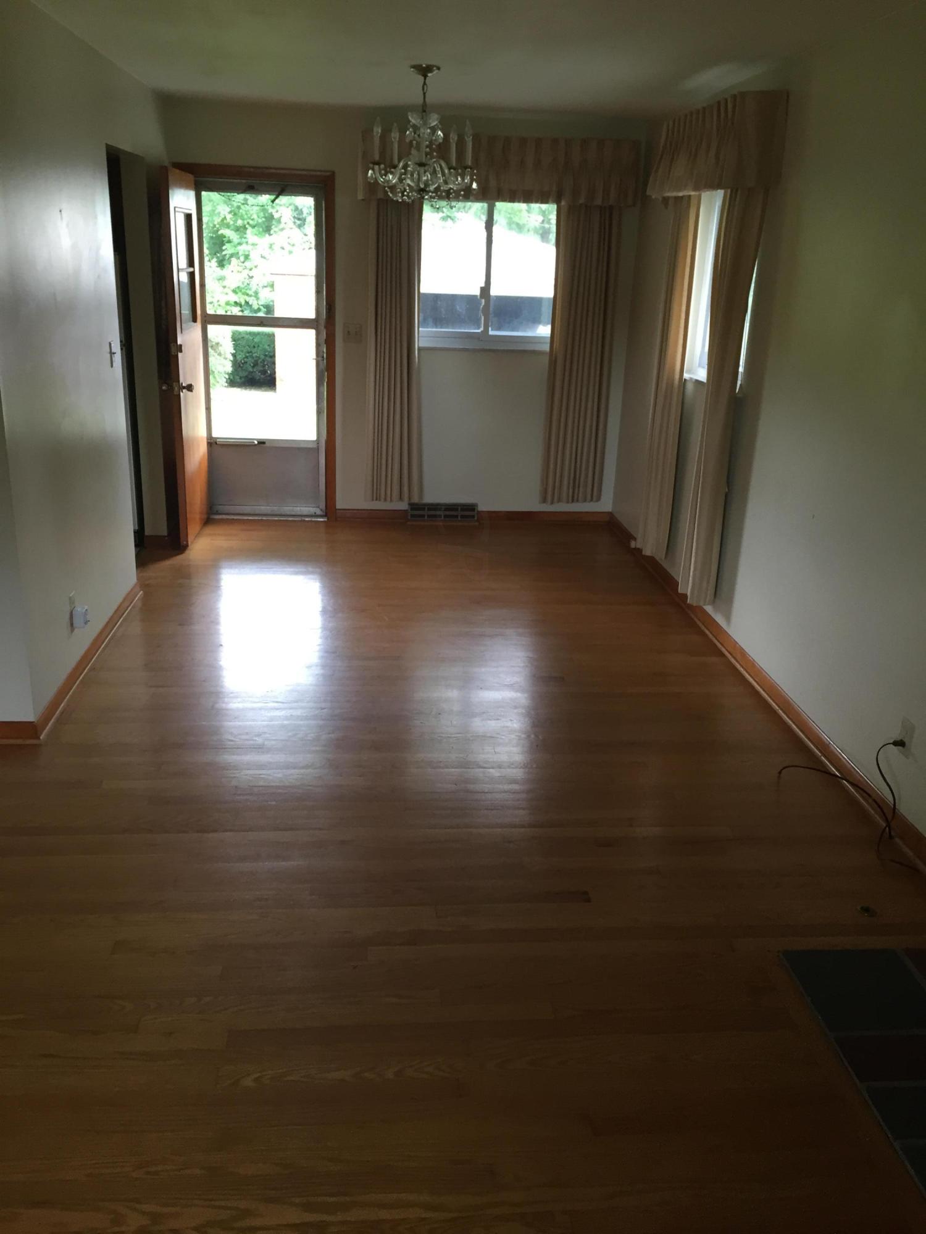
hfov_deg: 48.2
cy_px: 617
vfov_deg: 61.7
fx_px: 1034
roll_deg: -2.4
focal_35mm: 29
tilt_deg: -18.6
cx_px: 463
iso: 80
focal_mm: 4.15
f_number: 2.2
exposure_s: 1/30
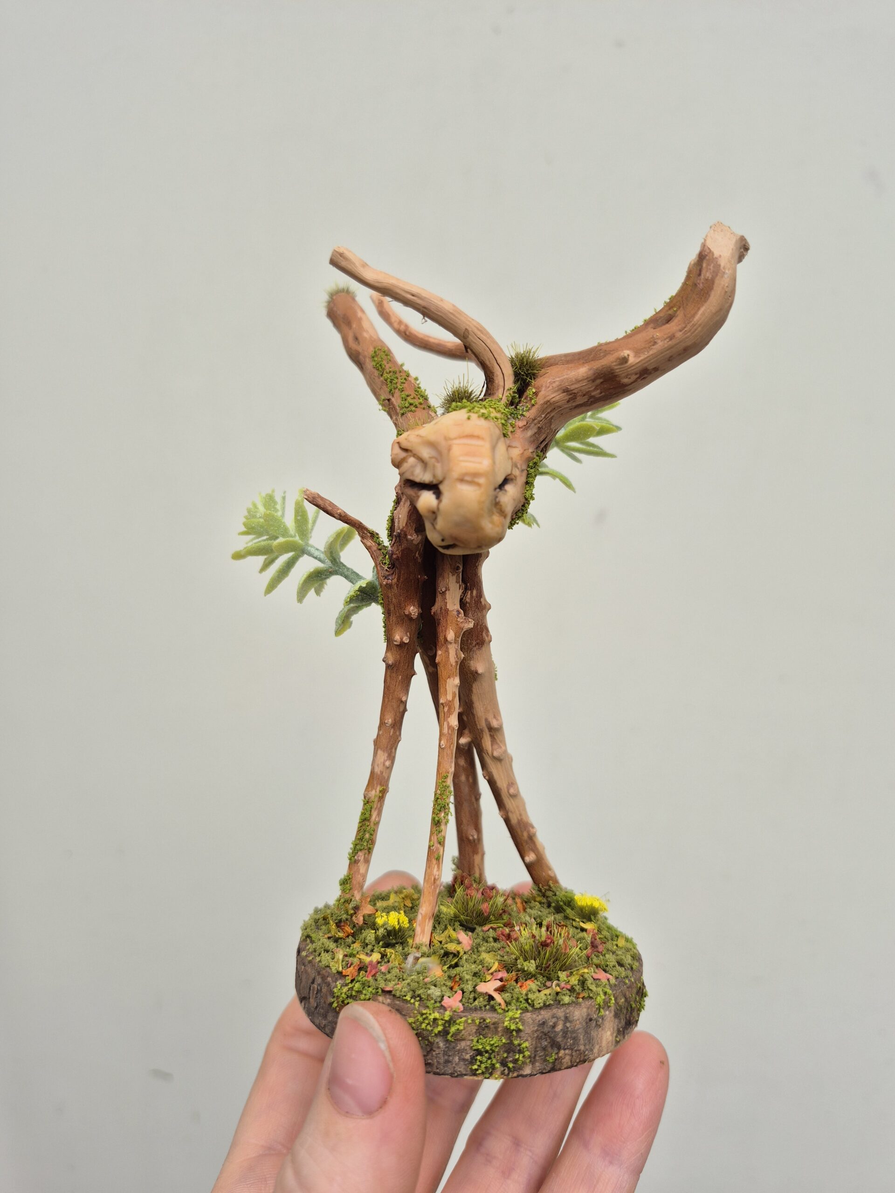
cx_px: 448
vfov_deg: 73.9
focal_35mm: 23
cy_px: 596
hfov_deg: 58.9
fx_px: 793
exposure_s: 1/325
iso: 25
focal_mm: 5.4
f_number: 1.8
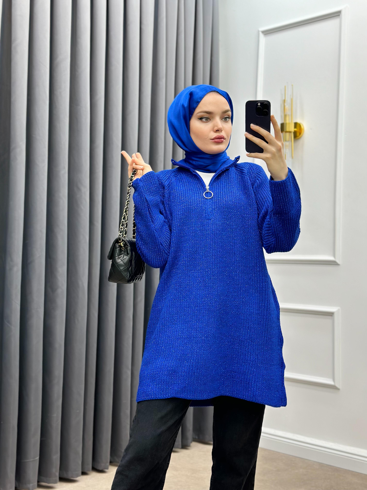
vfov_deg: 39.7
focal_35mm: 48
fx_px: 679
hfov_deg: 30.3
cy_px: 245
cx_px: 184
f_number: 1.78
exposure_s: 1/131
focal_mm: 6.86
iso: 64
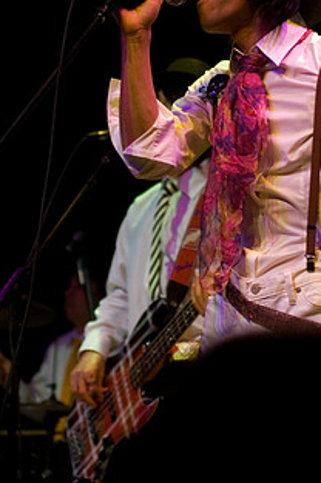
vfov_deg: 13.6
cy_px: 179
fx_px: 2024
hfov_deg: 9.1
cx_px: 198
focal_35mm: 151
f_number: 2.8
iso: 800
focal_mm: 70
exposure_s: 1/200
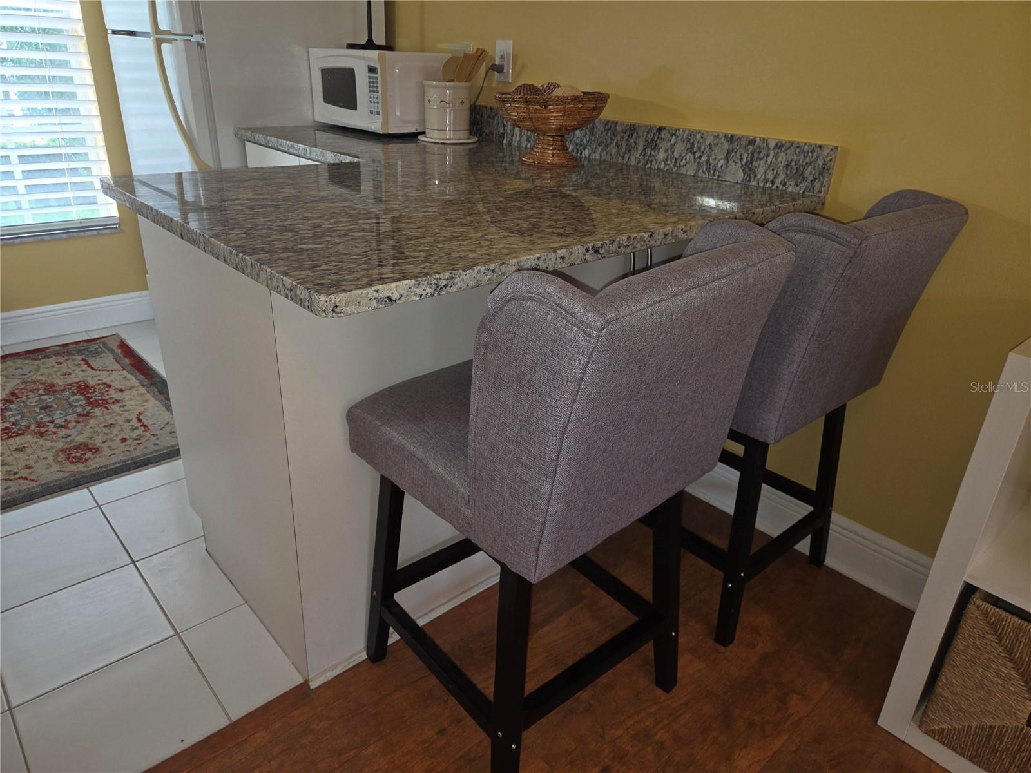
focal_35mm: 23
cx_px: 516
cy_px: 386
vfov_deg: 58.9
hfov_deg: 73.9
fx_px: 685
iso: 100
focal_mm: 5.4
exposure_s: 1/60
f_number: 1.8
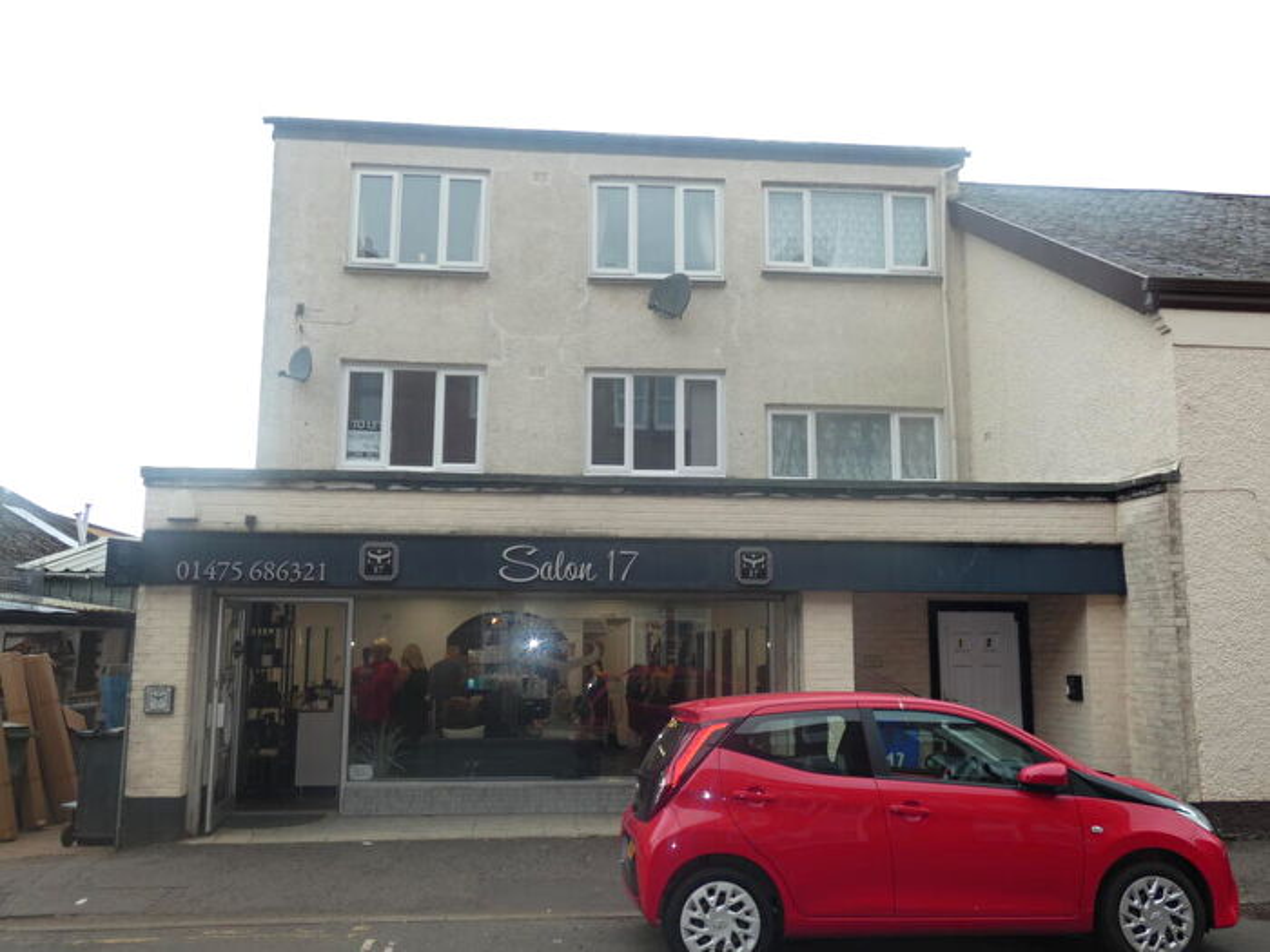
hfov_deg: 60.0
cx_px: 635
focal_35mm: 30
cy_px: 476
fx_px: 1101
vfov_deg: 46.8
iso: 80
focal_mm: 5.3
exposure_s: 1/100
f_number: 3.3
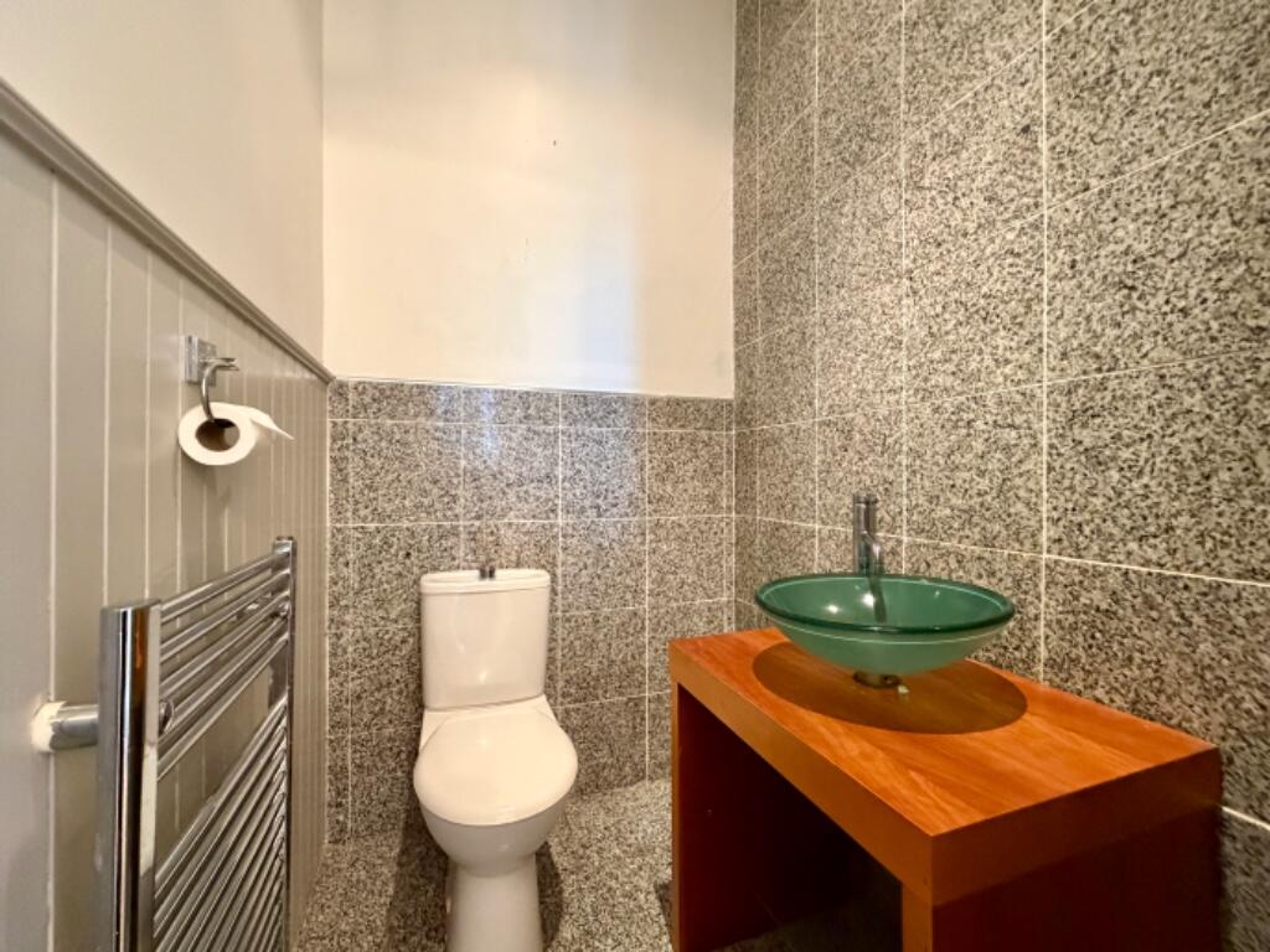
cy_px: 476
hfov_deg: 102.1
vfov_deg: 85.7
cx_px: 635
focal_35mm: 14
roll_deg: -1.9
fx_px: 514
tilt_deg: -0.2
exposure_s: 1/50
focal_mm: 2.22
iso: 800
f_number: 2.2
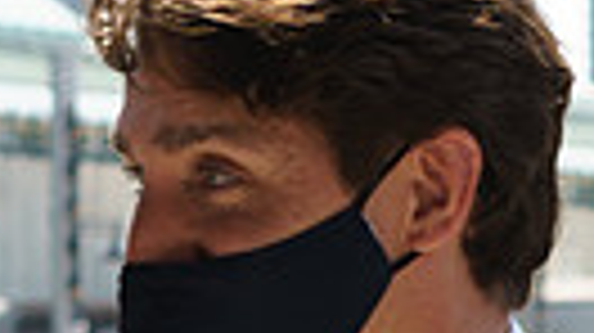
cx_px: 718
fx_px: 7255
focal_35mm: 461
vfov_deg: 2.6
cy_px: 845
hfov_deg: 4.7
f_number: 5
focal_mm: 50
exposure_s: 1/320
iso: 100
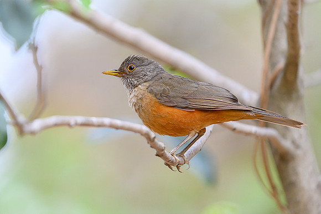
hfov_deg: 3.5
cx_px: 130
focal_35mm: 596
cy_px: 87
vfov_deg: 2.3
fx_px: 5309
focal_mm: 500
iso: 2000
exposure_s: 1/400
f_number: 4
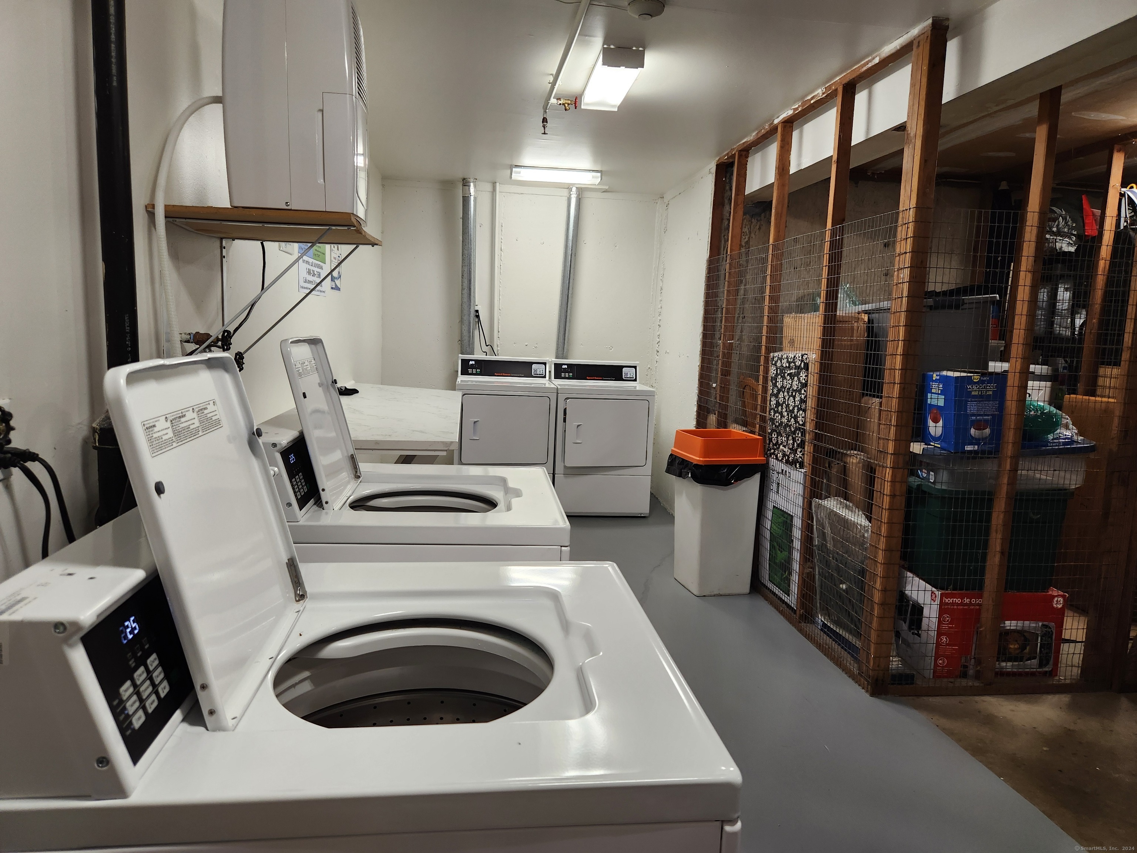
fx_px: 755
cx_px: 568
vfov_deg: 58.9
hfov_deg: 73.9
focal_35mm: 23
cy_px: 426
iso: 160
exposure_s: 1/120
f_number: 1.8
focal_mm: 5.4
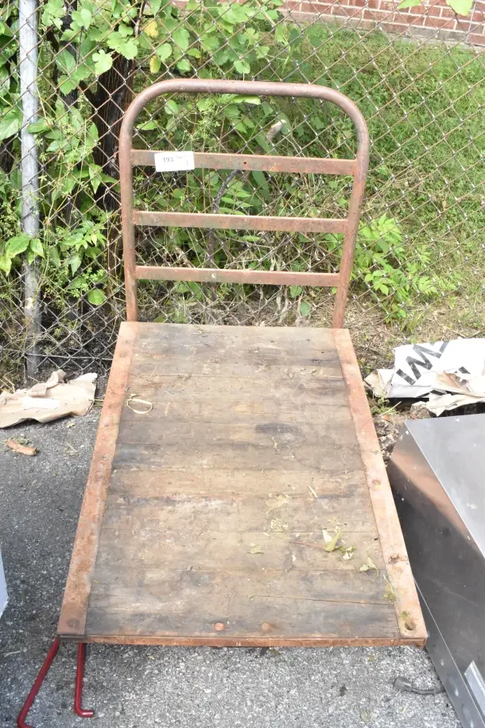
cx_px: 242
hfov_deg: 38.4
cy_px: 364
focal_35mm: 34
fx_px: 697
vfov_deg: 55.1
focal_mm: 23
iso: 6400
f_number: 14
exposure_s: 1/800
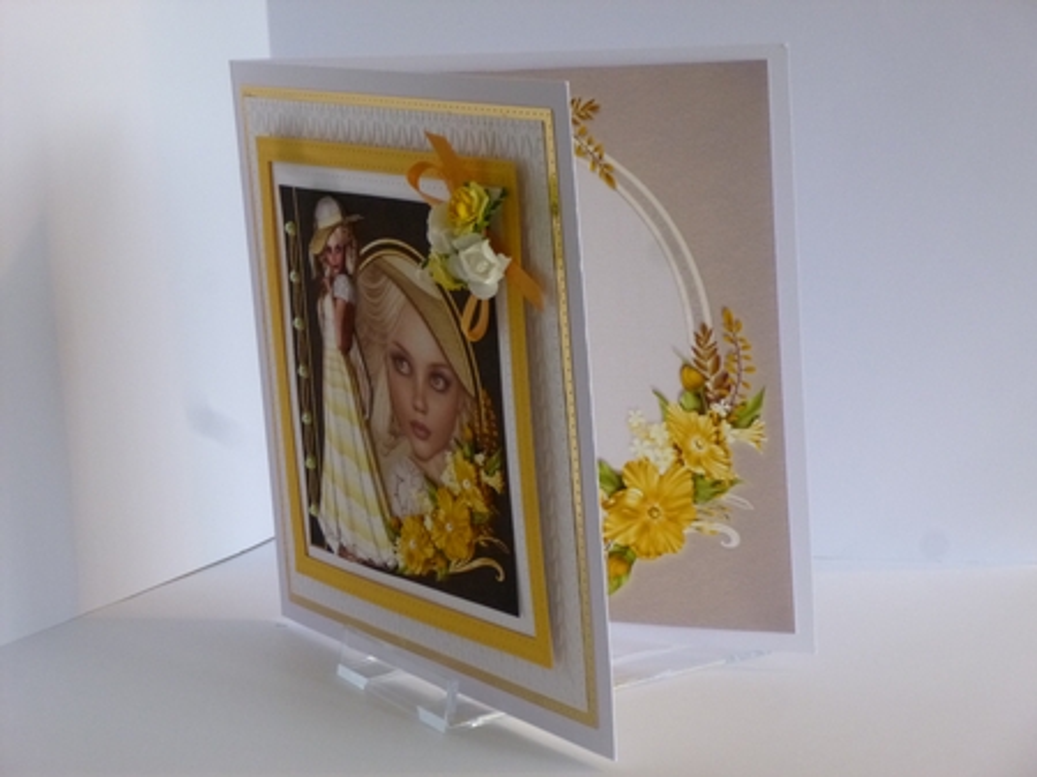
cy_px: 388
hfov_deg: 24.4
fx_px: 2395
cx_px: 518
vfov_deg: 18.4
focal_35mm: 80
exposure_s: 1/25
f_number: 4.9
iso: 400
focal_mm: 14.2
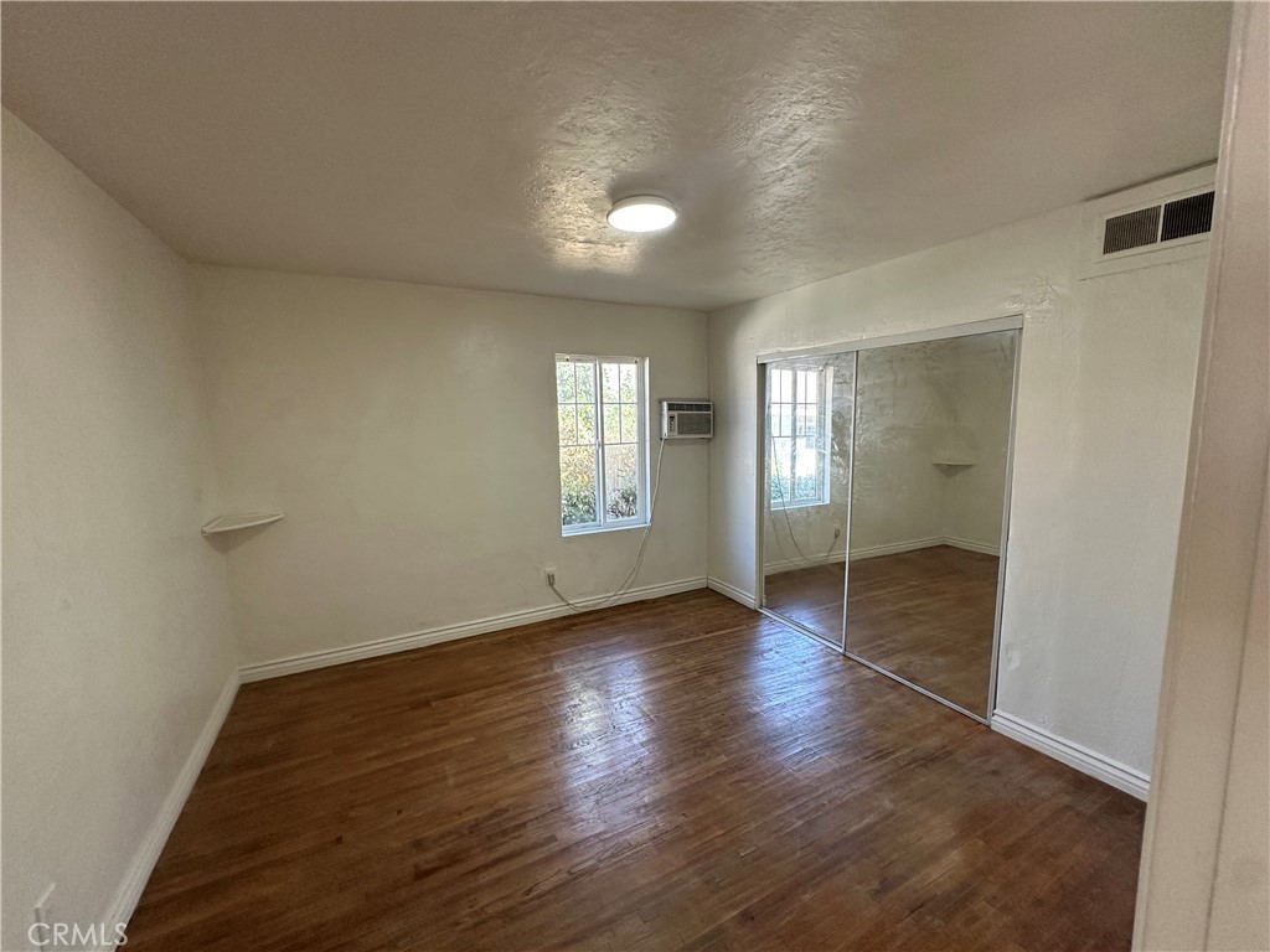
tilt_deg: -5.9
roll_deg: +0.7
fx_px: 514
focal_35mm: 14
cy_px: 476
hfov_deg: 102.1
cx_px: 635
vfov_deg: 85.7
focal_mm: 2.22
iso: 200
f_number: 2.2
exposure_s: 1/120
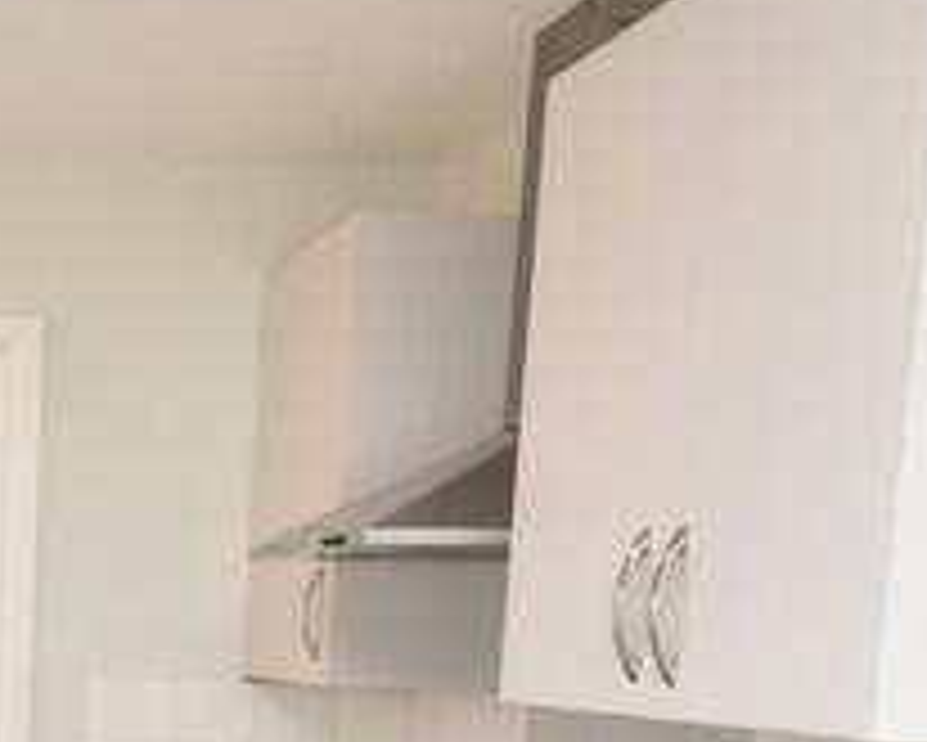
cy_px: 893
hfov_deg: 23.5
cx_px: -324
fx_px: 1921
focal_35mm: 70
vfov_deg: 20.4
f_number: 5
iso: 640
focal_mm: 10
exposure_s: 1/200
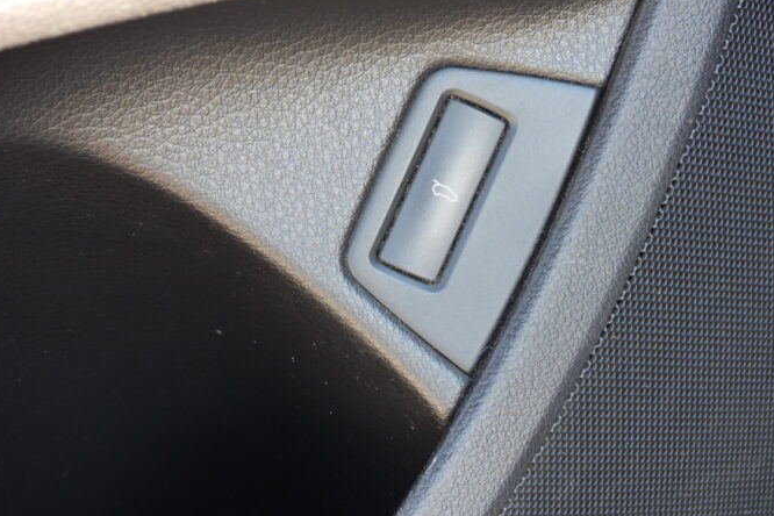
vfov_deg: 9.1
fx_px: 3225
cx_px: 399
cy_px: 214
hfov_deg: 13.7
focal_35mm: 150
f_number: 4
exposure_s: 1/60
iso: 220
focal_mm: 24.3
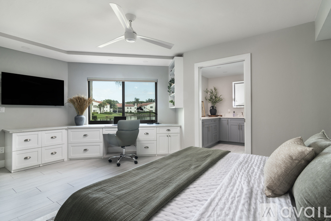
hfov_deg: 95.0
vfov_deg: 72.1
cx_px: 166
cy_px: 110
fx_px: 152
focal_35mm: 16
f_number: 10
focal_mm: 11
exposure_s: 1/3
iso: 200
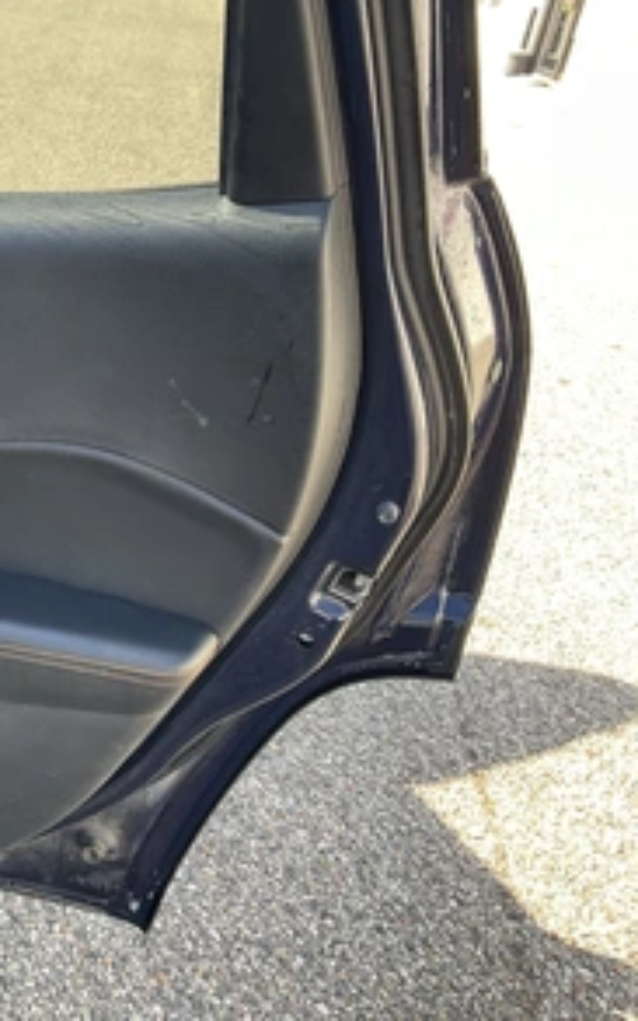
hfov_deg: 28.6
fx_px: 1169
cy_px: 512
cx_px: 0
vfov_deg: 47.2
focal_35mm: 42
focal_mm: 3
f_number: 1.8
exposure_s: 1/122
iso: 25
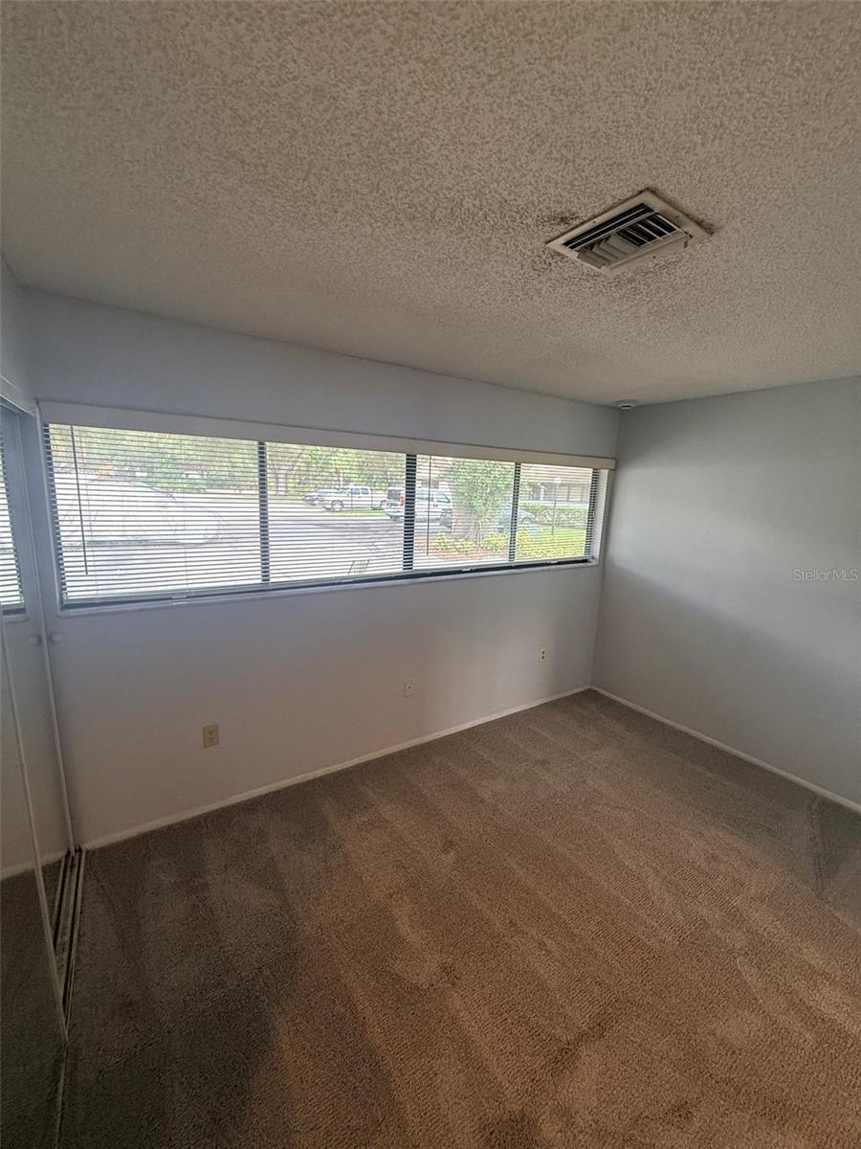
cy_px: 574
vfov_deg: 102.1
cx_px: 430
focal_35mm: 14
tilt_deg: -9.1
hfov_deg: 85.7
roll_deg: -2.7
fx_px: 464
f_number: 2.2
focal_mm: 2.22
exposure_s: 1/120
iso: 200
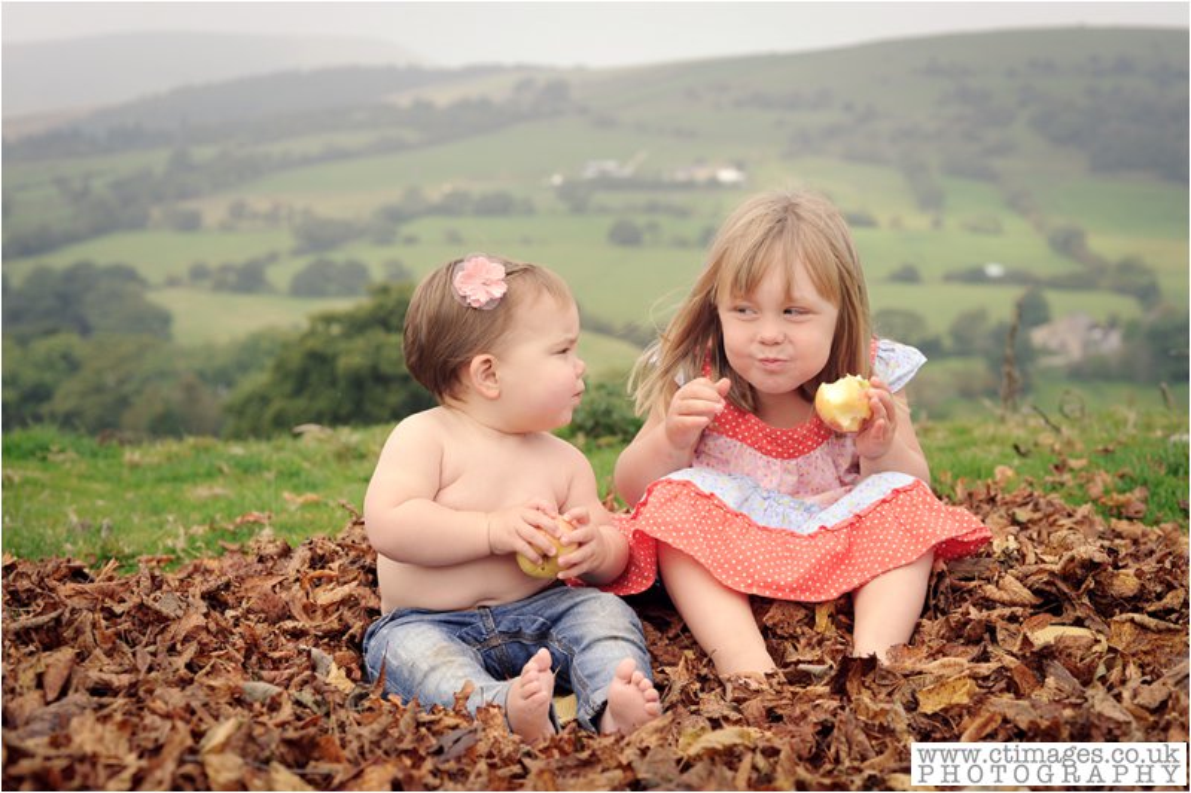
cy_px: 396
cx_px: 596
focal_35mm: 50
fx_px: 1654
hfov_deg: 39.6
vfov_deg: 27.0
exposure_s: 1/500
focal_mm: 50
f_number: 5.6
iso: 250
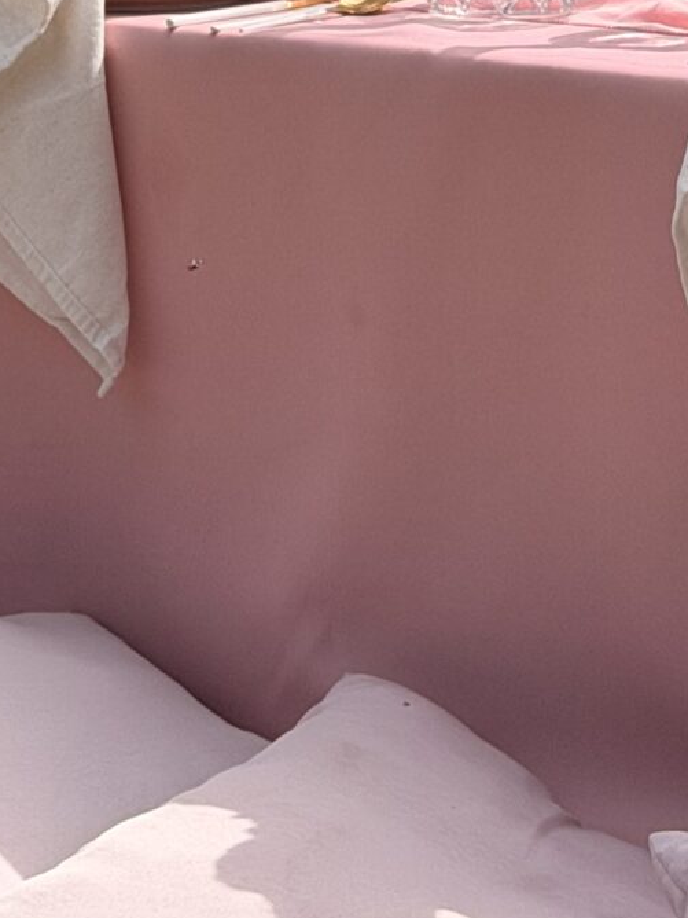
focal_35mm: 184
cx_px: -12
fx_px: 4876
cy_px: -535
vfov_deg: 10.3
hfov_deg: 8.0
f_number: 1.78
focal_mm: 6.76
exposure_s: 1/3534
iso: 100
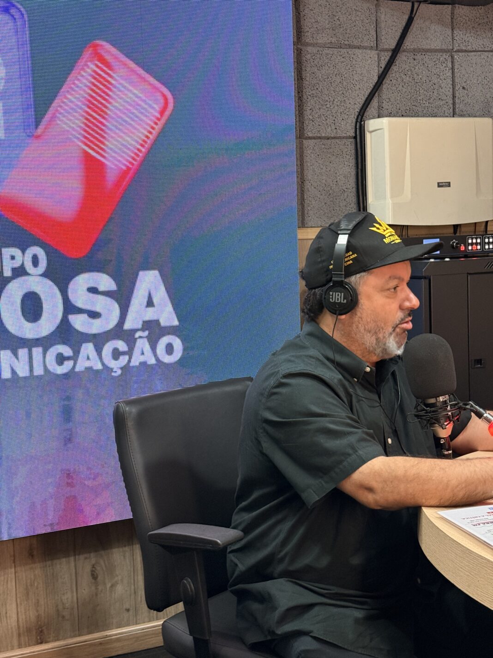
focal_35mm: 48
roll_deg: +2.2
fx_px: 911
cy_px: 329
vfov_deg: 39.7
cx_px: 246
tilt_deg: -4.8
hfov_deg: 30.3
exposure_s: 1/40
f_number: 1.78
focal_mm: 6.76
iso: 250
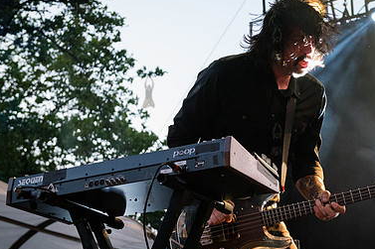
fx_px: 885
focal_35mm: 85
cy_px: 129
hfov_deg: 23.7
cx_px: 279
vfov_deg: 16.1
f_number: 4
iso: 4000
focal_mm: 48
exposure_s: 1/320
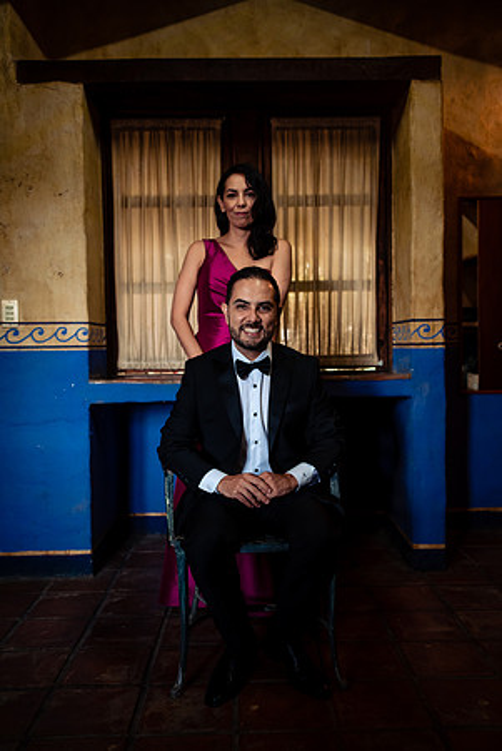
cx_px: 251
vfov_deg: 54.4
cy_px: 376
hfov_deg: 37.9
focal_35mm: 35
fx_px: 730
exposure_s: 1/100
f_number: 2.8
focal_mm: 35
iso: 800
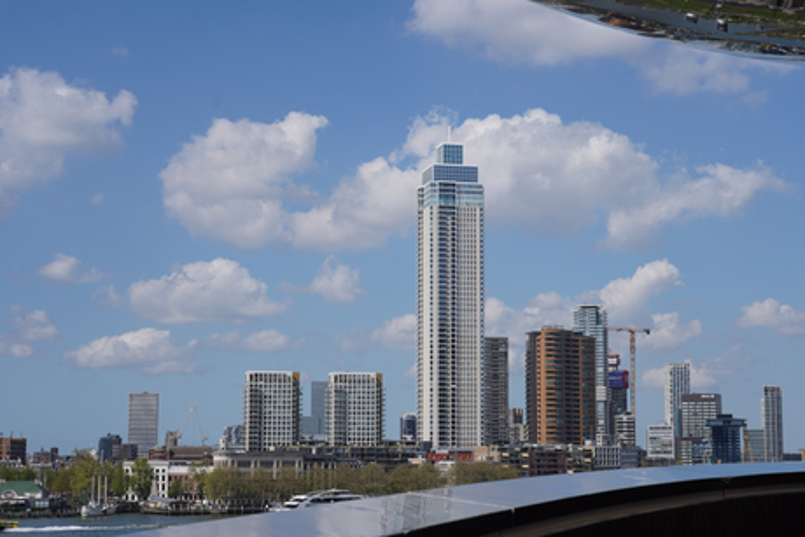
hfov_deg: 31.9
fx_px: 1409
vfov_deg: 21.6
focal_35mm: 63
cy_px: 268
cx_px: 402
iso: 100
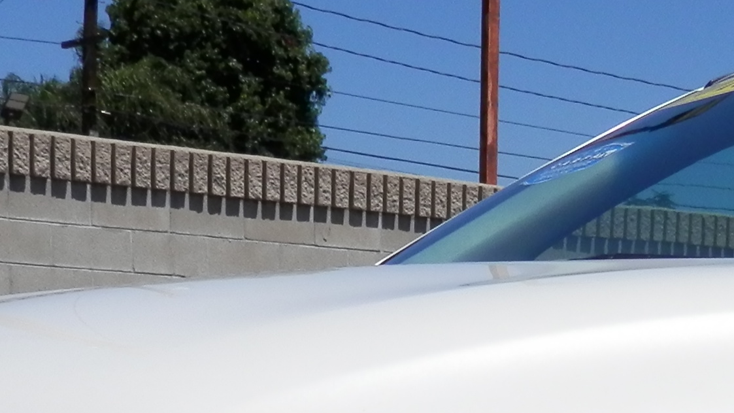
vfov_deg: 11.0
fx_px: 2024
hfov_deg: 20.0
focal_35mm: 104
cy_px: 710
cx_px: 717
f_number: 8.7
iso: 80
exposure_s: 1/320
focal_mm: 4.5
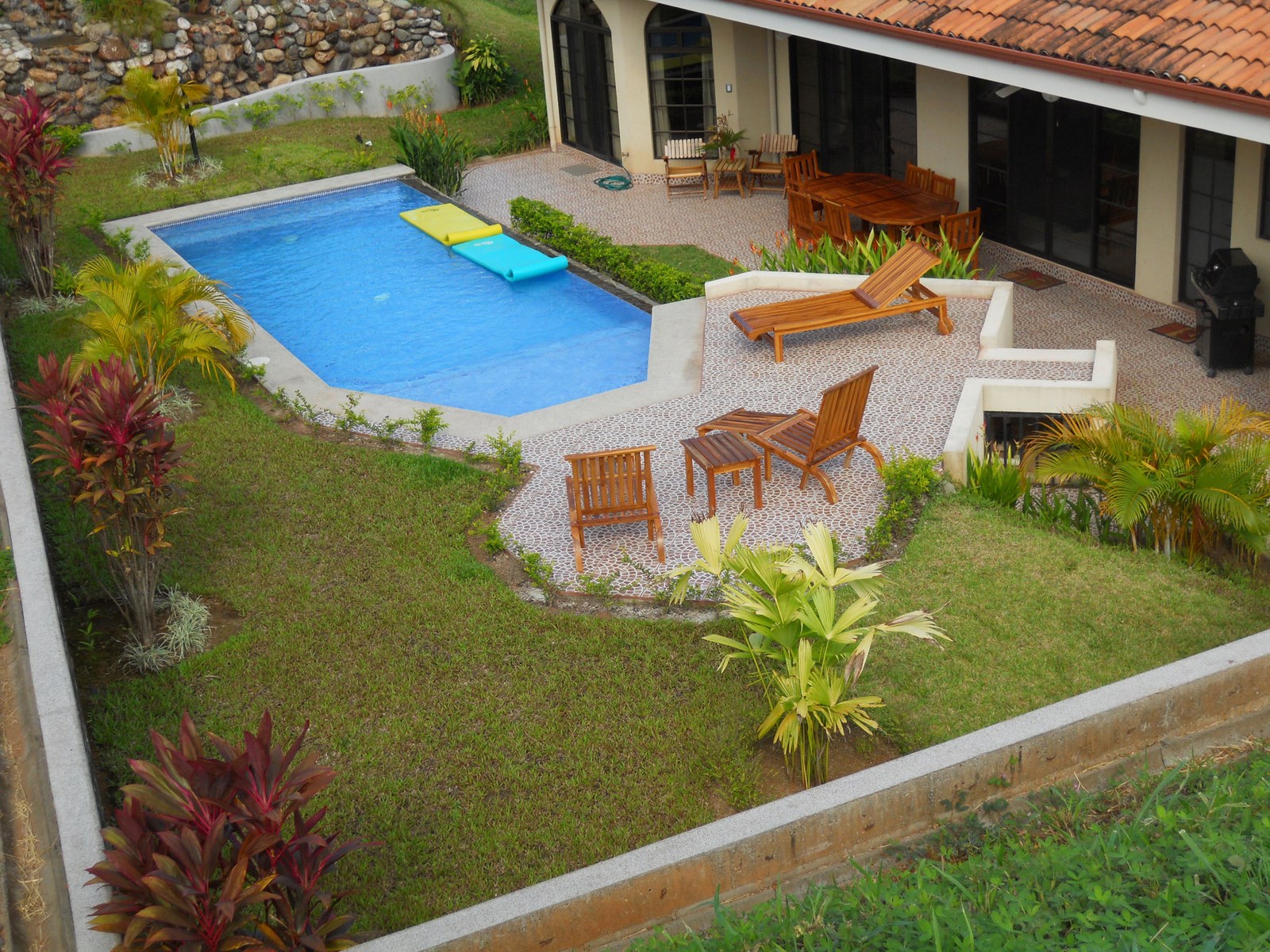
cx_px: 635
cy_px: 476
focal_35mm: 46
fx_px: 1688
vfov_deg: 31.5
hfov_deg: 41.2
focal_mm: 8.3
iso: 80
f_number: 3.4
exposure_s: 1/400
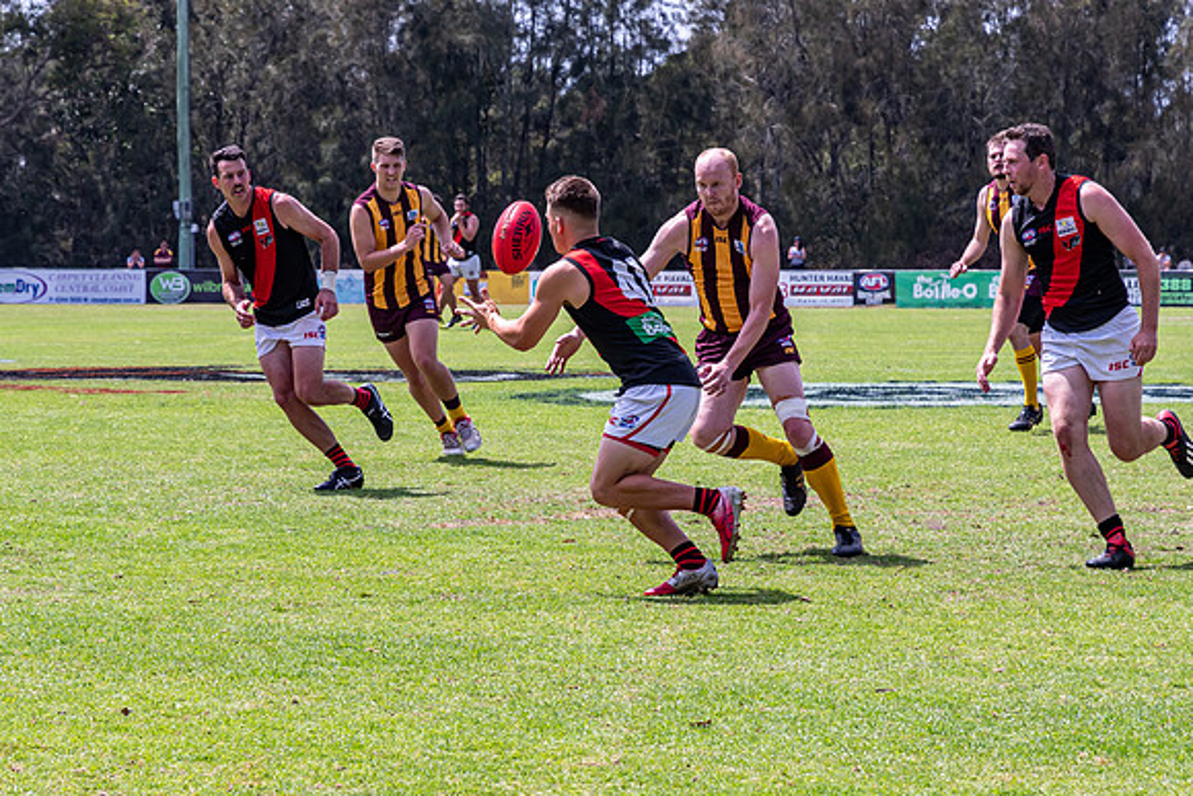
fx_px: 4904
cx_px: 543
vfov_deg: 9.3
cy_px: 432
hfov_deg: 13.9
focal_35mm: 148
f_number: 6.3
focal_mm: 80
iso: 400
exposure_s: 1/1250
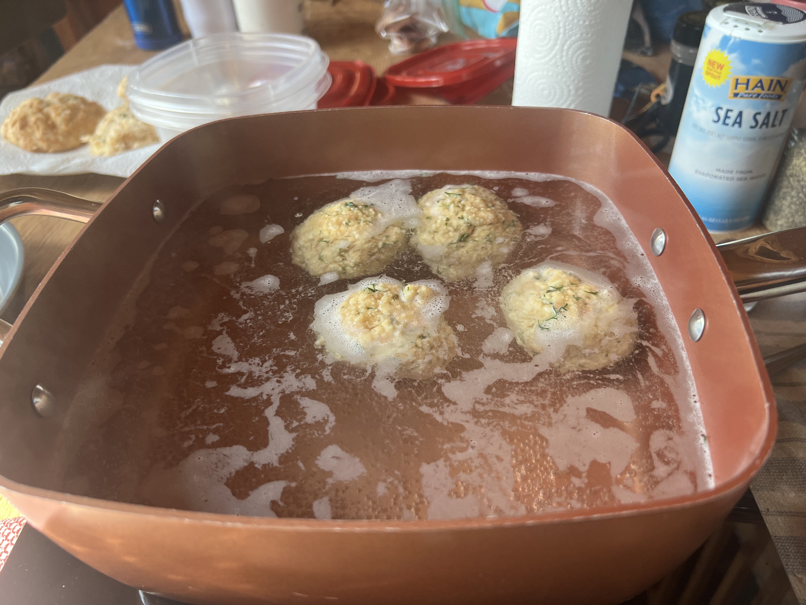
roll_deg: +4.1
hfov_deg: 67.3
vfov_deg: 53.1
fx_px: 605
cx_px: 403
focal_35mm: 26
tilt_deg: -41.2
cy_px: 302
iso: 125
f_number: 1.5
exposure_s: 1/107
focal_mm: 5.7
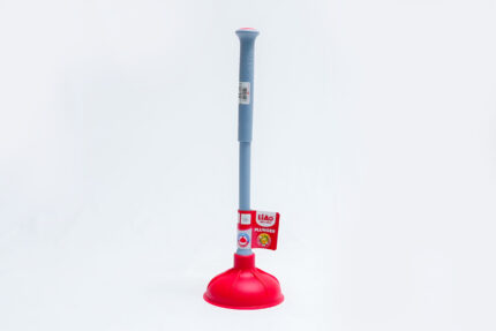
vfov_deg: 29.3
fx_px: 634
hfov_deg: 42.7
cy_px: 166
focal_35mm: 46
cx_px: 248
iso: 3200
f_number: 10
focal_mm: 31
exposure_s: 1/125
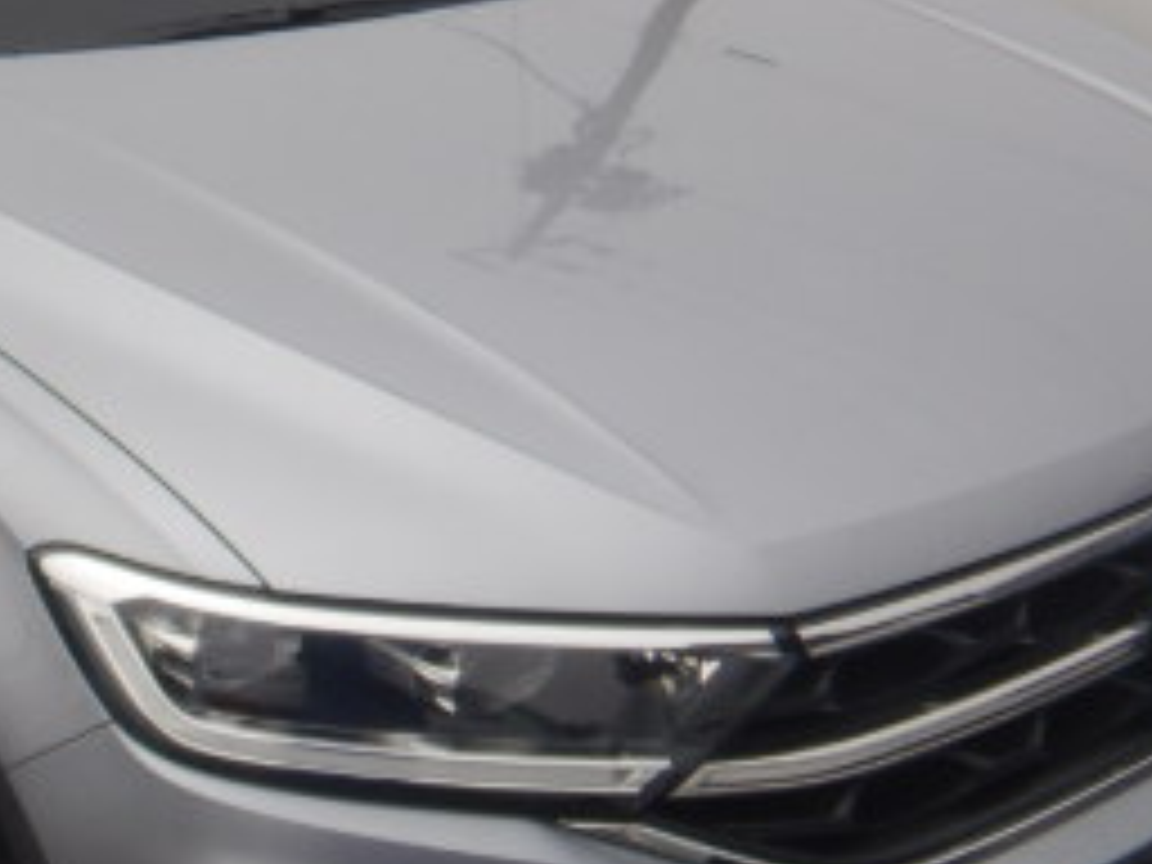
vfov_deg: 24.4
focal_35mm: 60
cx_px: 266
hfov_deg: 31.5
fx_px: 1997
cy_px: 500
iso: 125
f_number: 2.8
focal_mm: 4.3
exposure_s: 1/160
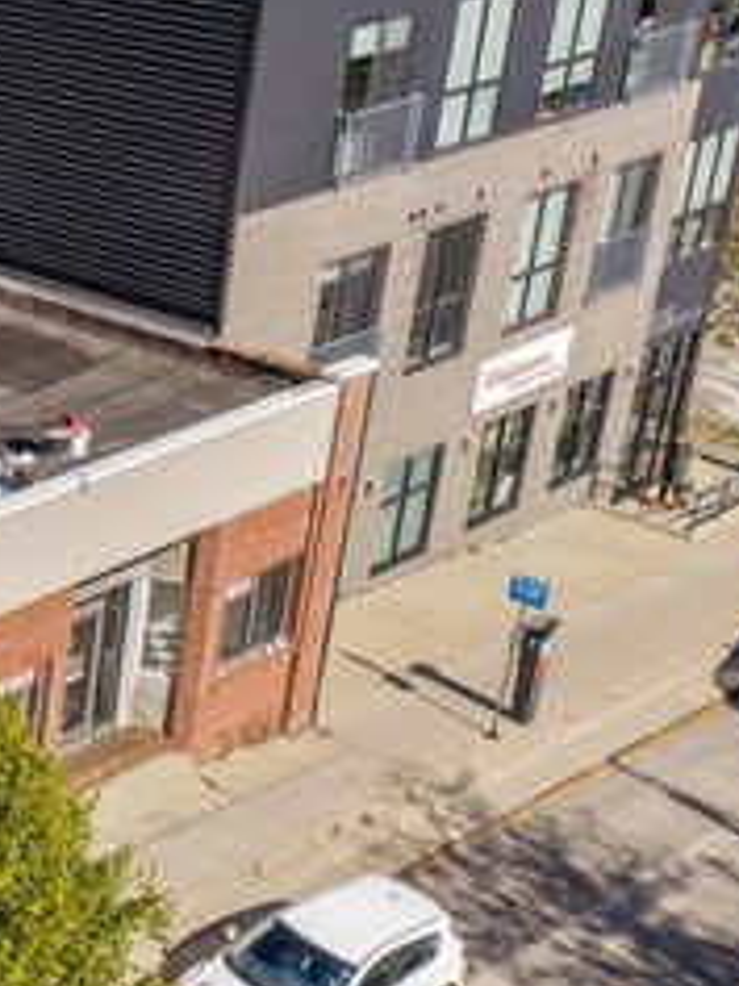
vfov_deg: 26.7
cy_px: 533
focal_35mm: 73
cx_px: -468
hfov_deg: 17.5
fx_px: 2078
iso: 100
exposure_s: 1/200
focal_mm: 14.45
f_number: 5.6
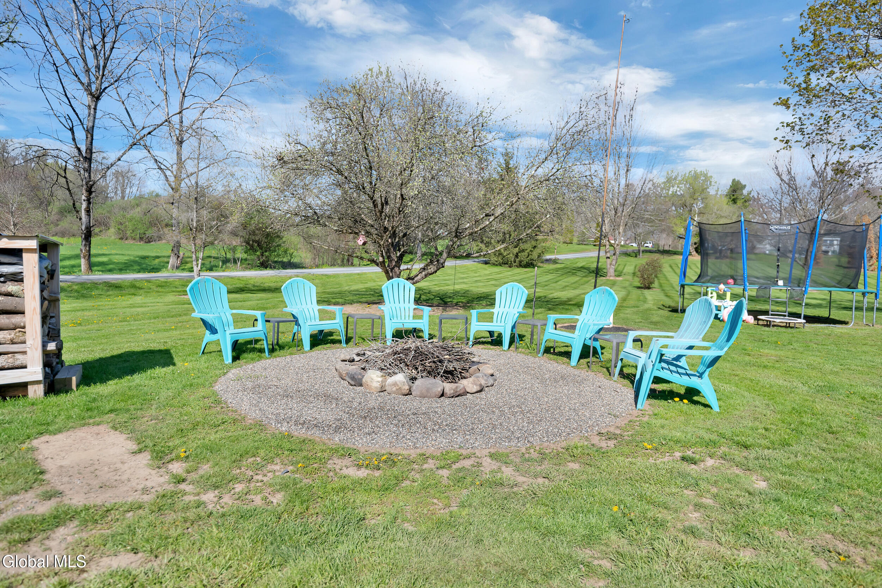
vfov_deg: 59.5
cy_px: 294
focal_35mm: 21
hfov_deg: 81.2
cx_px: 441
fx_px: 514
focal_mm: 21
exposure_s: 1/5000
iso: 500
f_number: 4
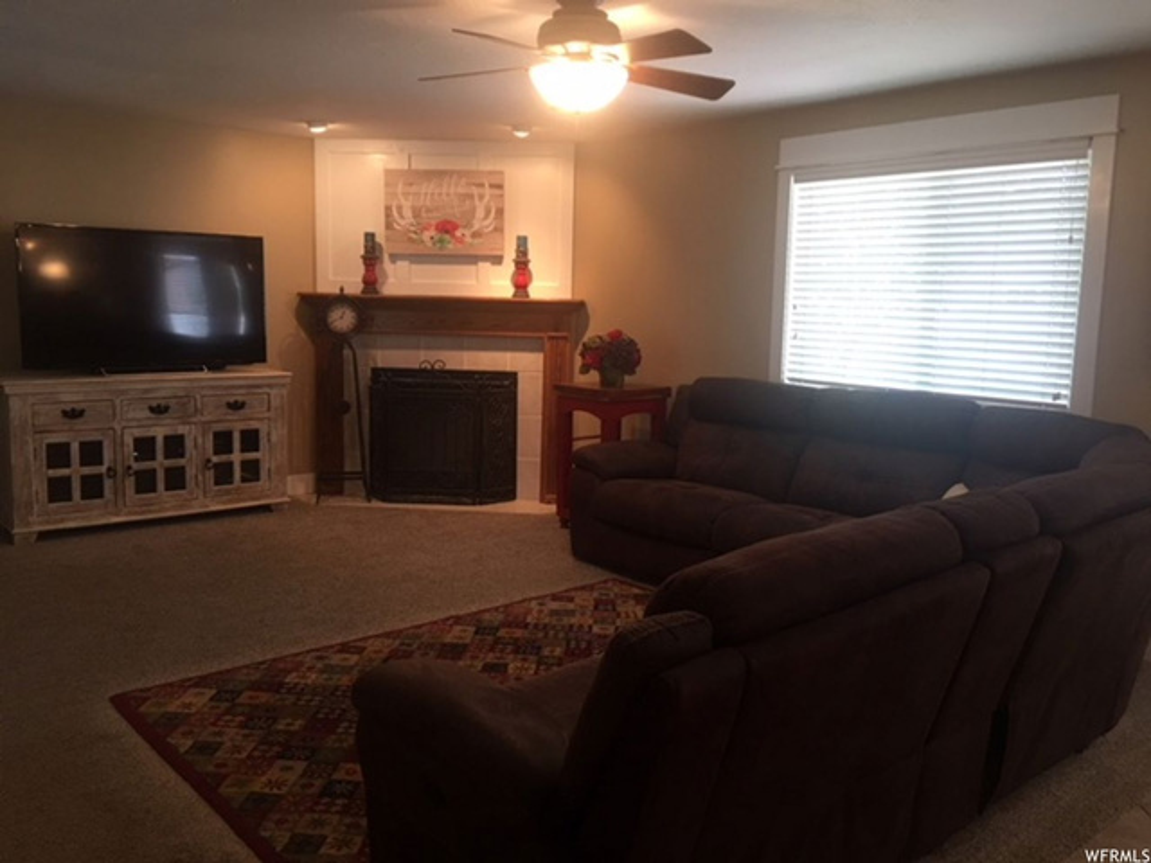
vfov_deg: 48.2
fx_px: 964
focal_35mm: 29
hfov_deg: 61.7
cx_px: 576
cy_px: 432
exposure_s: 1/15
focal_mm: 4.15
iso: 40
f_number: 2.2
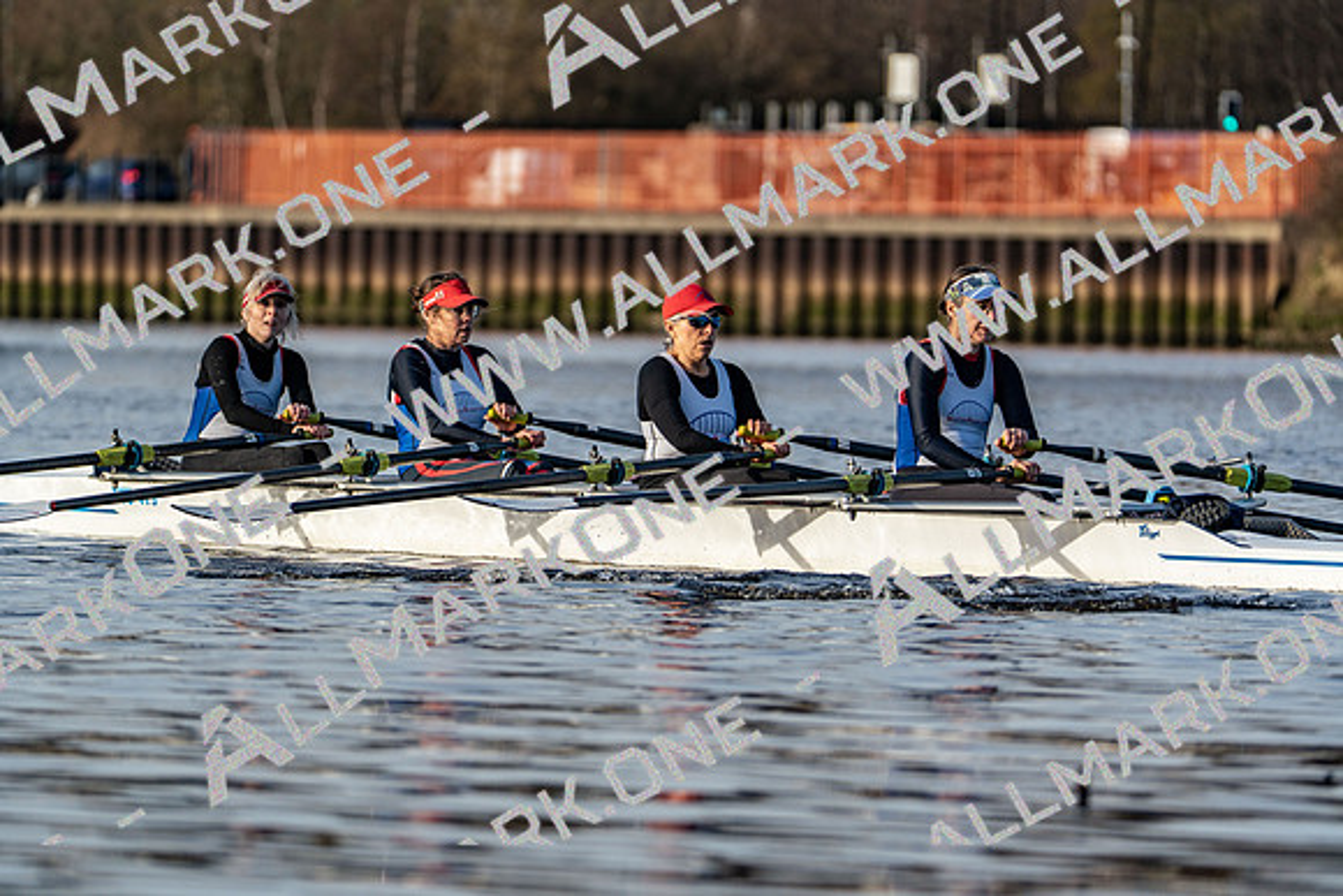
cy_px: 448
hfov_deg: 5.9
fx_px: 12947
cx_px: 672
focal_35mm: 347
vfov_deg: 4.0
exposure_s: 1/2000
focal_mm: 347
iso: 500
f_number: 6.3
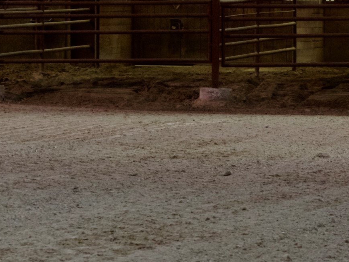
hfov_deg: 5.1
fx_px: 3930
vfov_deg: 3.8
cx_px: 379
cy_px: 89
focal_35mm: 390
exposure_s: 1/8
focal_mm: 30.71
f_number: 3.4
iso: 1500
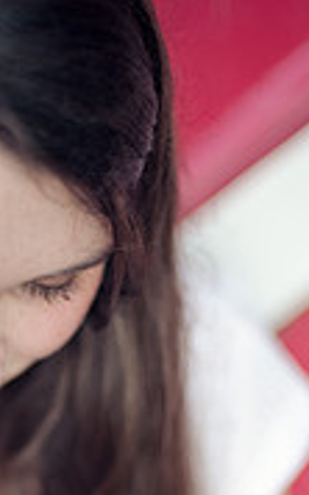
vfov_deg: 16.0
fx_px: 1741
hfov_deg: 10.1
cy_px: 437
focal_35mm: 129
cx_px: 13
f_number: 1.4
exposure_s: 1/200
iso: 200
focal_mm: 50
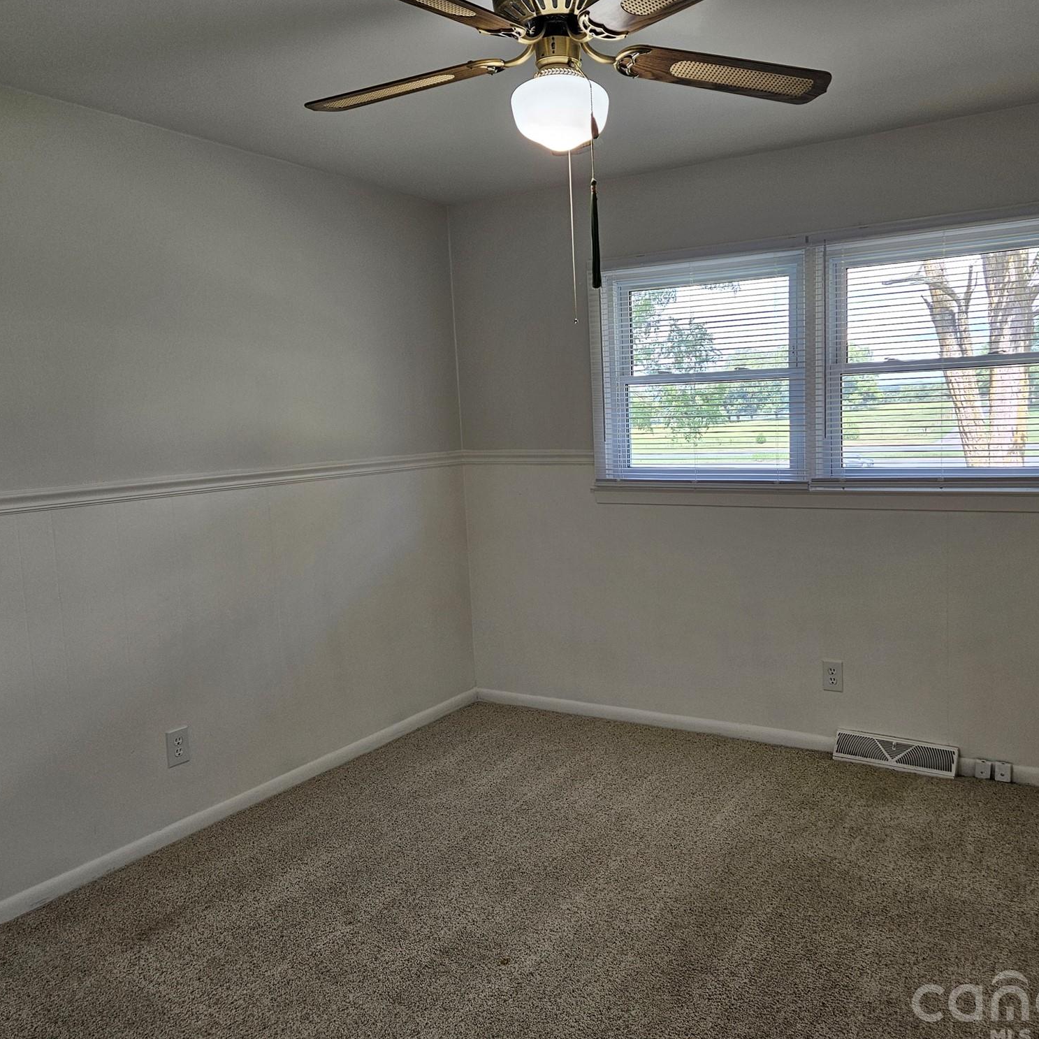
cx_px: 617
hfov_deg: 56.9
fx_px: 951
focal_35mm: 28
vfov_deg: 57.3
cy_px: 519
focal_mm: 5.4
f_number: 1.8
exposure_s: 1/120
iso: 100
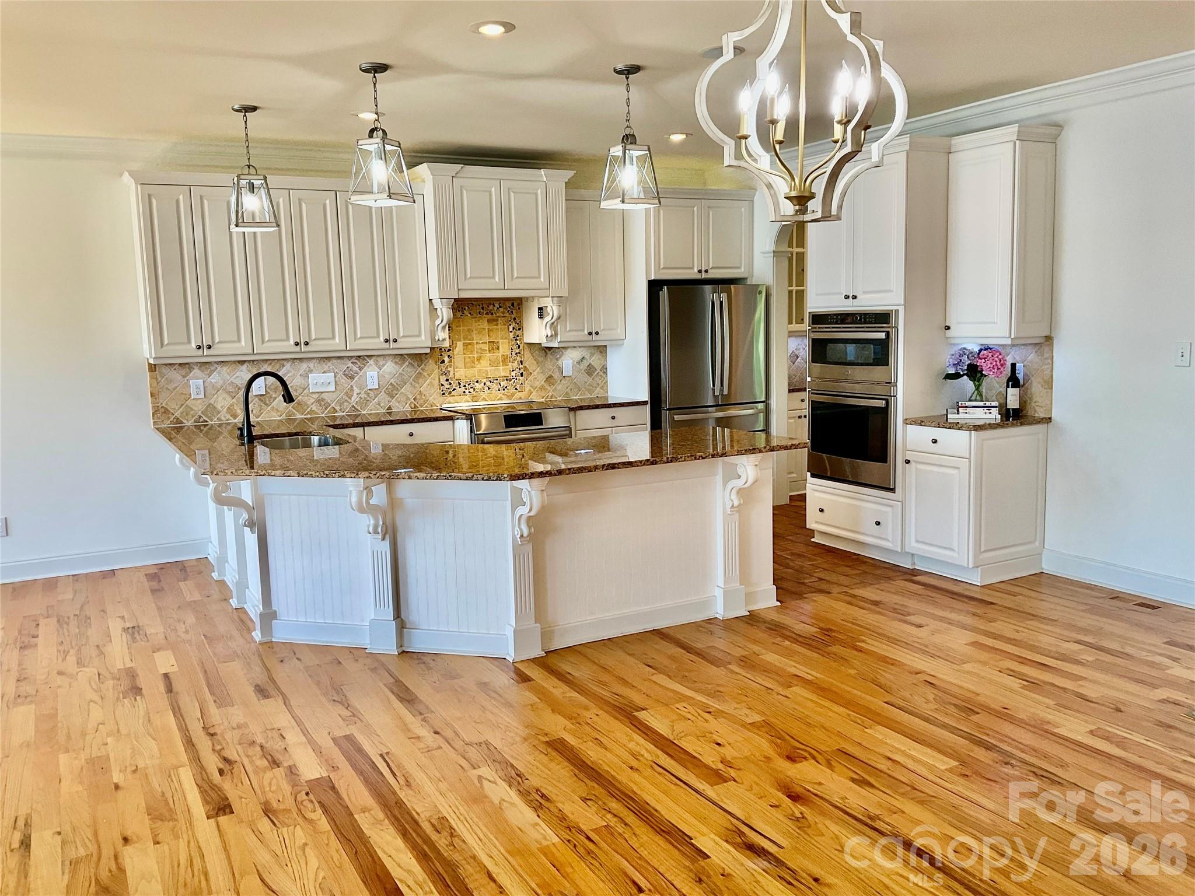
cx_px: 598
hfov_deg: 61.7
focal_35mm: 29
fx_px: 1001
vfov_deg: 48.2
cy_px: 448
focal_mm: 3
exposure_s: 1/120
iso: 40
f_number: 1.8
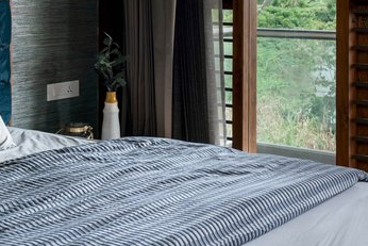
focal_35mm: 74
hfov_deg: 27.3
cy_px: 5
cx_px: 223
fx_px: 757
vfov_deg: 18.0
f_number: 9
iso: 400
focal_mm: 32
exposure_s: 1/25
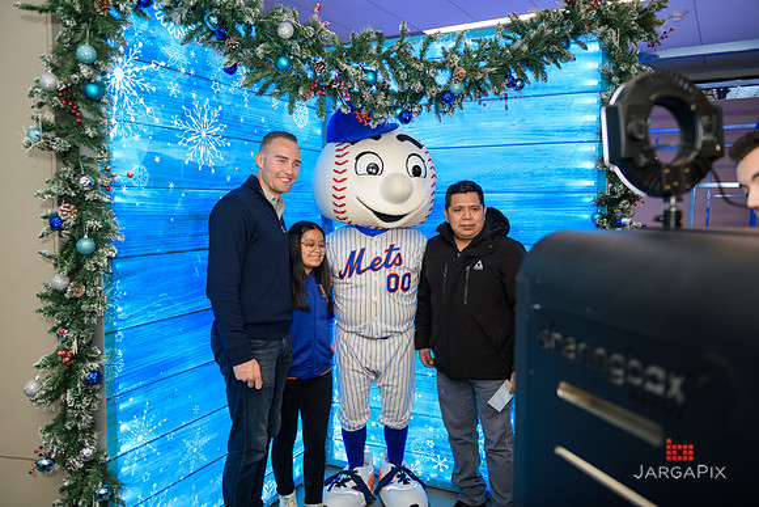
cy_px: 254
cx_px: 380
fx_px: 590
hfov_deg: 65.5
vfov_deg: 46.4
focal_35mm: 28
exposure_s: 1/125
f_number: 3.2
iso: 400
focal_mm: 28
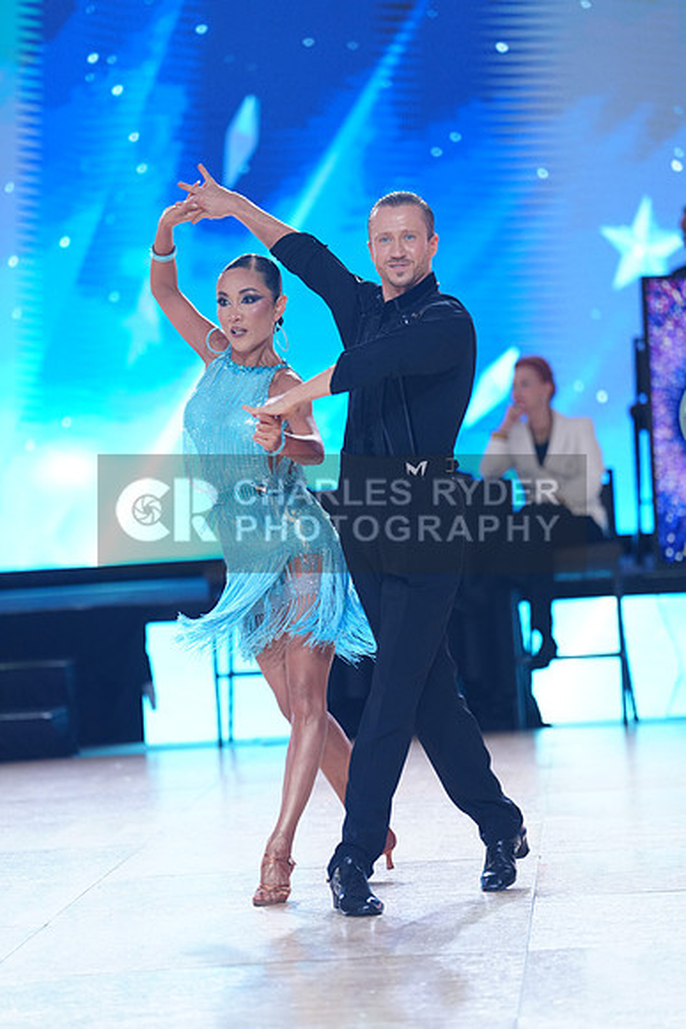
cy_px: 514
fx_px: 4399
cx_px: 343
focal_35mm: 154
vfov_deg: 13.3
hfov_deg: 8.9
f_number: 2.8
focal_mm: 154
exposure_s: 1/640
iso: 1250
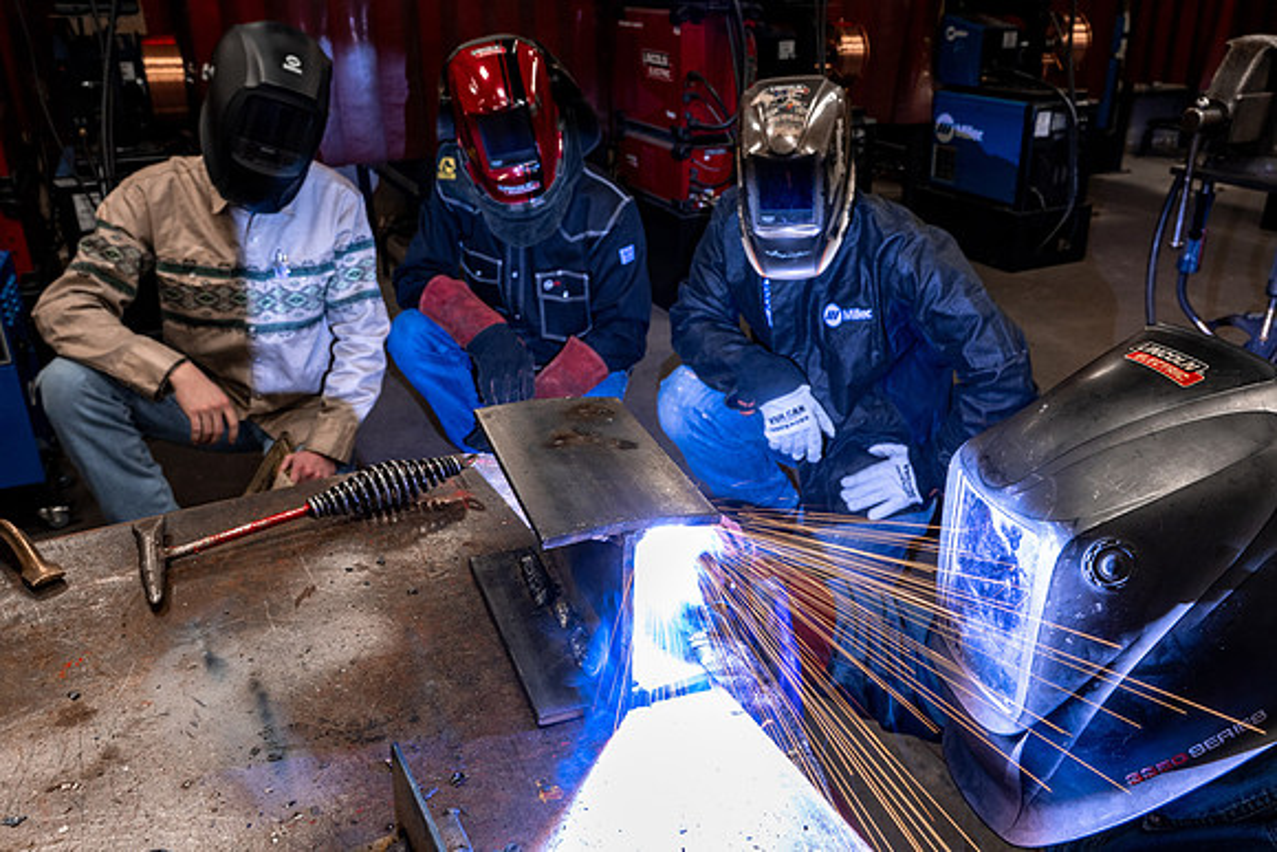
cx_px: 674
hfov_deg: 64.2
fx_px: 1018
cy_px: 373
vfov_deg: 45.3
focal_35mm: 29
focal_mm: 25.5
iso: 400
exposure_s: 1/20
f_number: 11
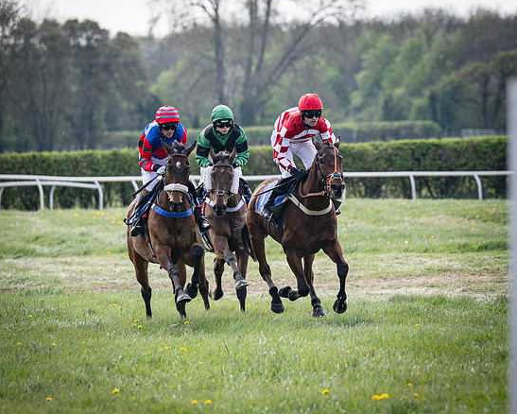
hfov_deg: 4.7
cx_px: 373
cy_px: 184
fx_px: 6276
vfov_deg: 3.8
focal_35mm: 410
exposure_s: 1/2000
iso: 400
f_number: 4
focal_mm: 200
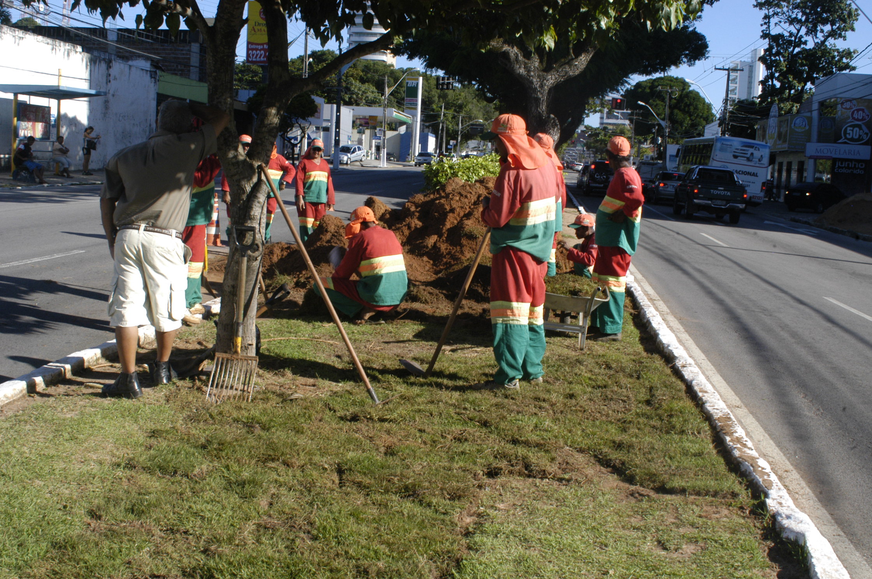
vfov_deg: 31.8
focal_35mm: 42
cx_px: 436
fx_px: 1016
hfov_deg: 46.4
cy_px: 290
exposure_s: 1/125
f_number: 11
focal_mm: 28
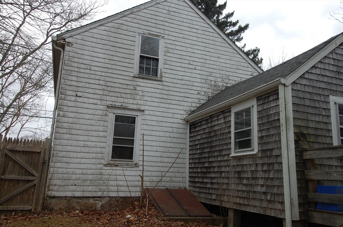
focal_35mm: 28
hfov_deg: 64.6
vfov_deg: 45.5
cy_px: 114
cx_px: 172
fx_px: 271
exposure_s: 1/200
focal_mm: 19
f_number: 7.1
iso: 200
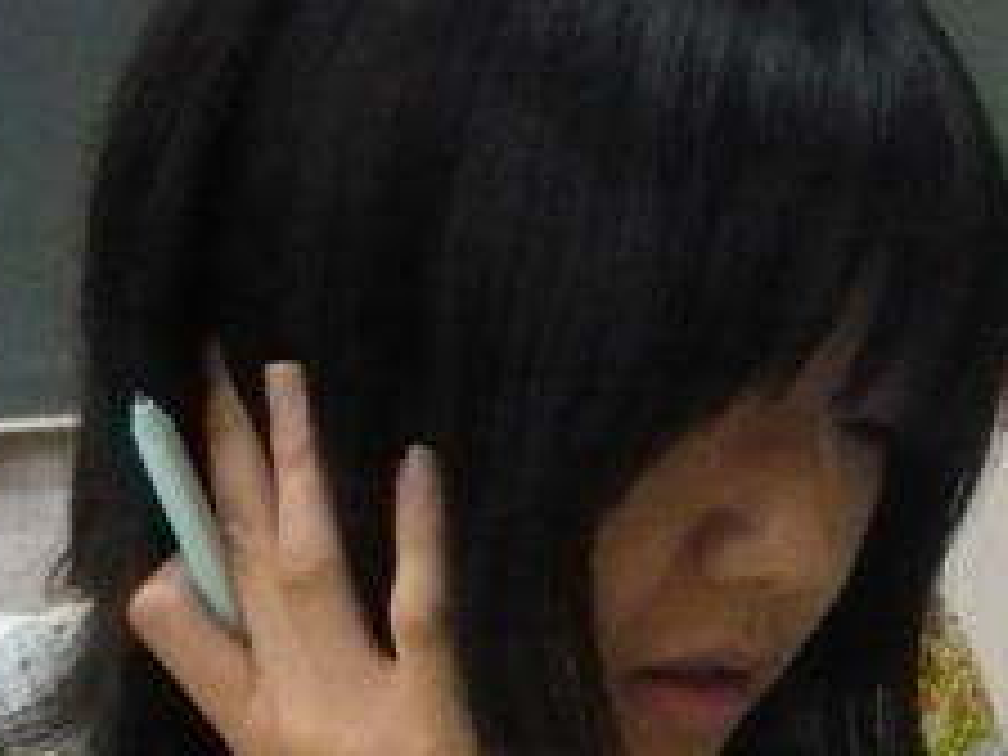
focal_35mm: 100
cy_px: 774
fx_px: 2912
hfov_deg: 17.3
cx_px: 1588
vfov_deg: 14.5
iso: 400
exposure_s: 1/60
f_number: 2.8
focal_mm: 4.6
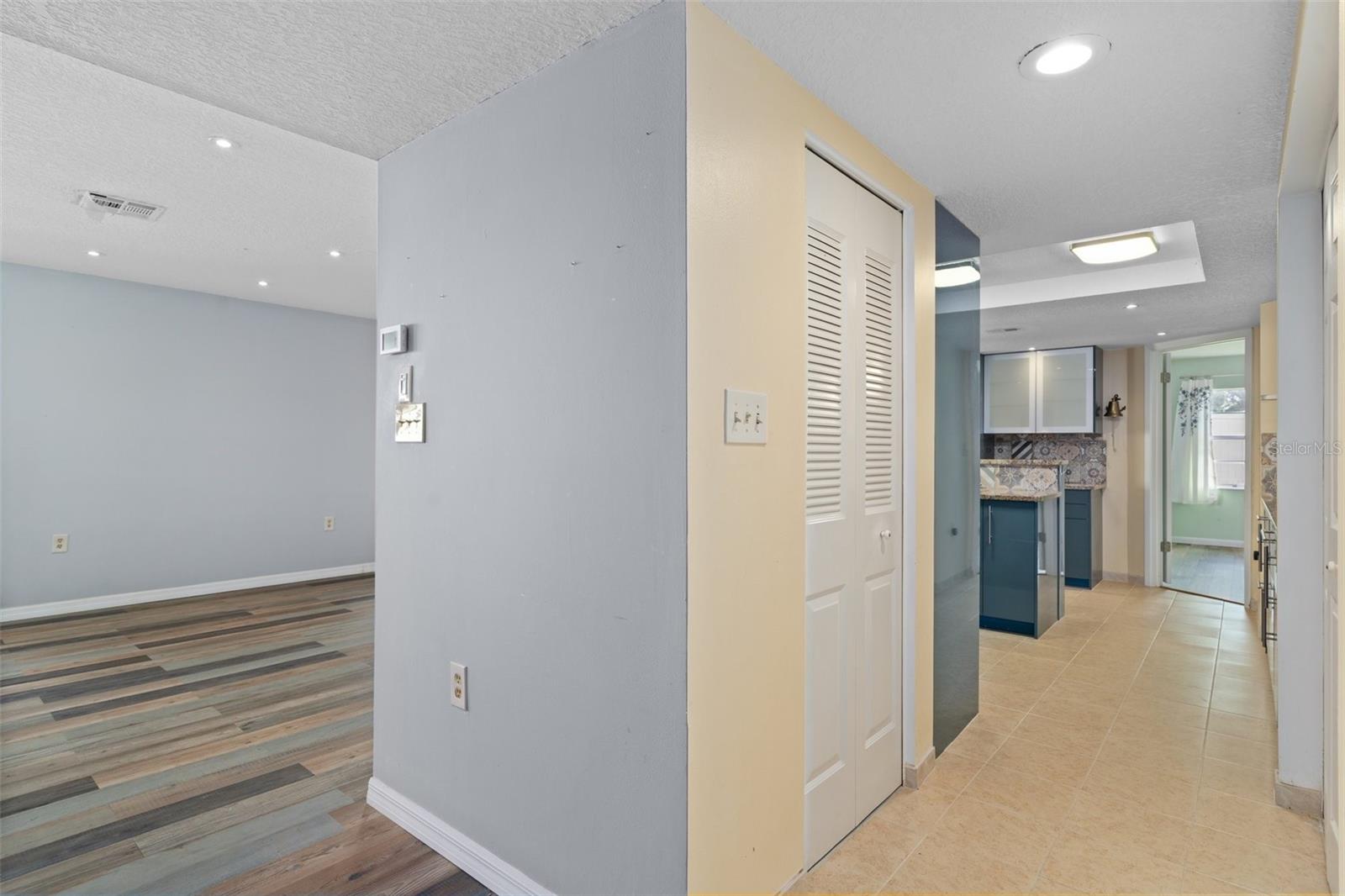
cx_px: 672
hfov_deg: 93.3
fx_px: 635
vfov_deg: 70.4
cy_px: 448
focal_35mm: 17
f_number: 8
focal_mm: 17
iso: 320
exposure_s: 1/3
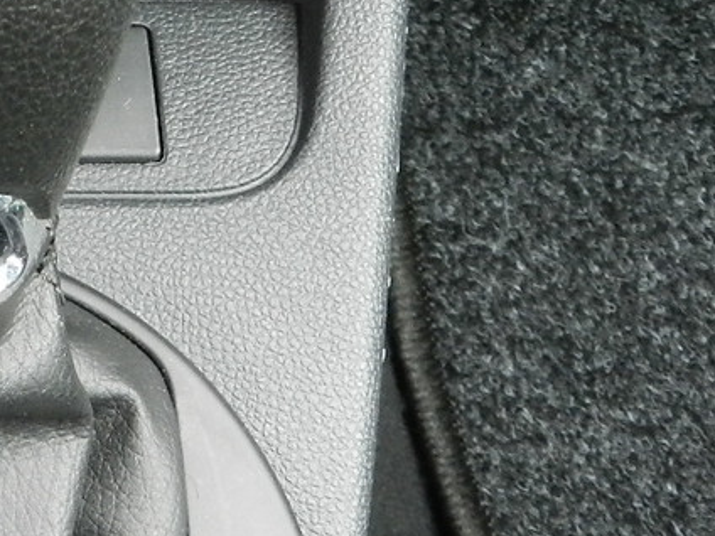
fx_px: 1962
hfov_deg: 19.5
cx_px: -121
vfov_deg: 15.6
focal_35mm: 95
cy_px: 226
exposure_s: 1/13
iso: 400
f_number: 3.6
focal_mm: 5
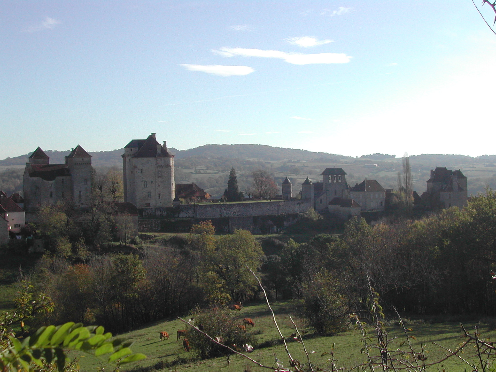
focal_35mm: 47
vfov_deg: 30.9
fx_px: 673
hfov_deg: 40.4
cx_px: 248
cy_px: 186
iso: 100
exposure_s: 1/193
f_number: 8.4
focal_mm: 10.1
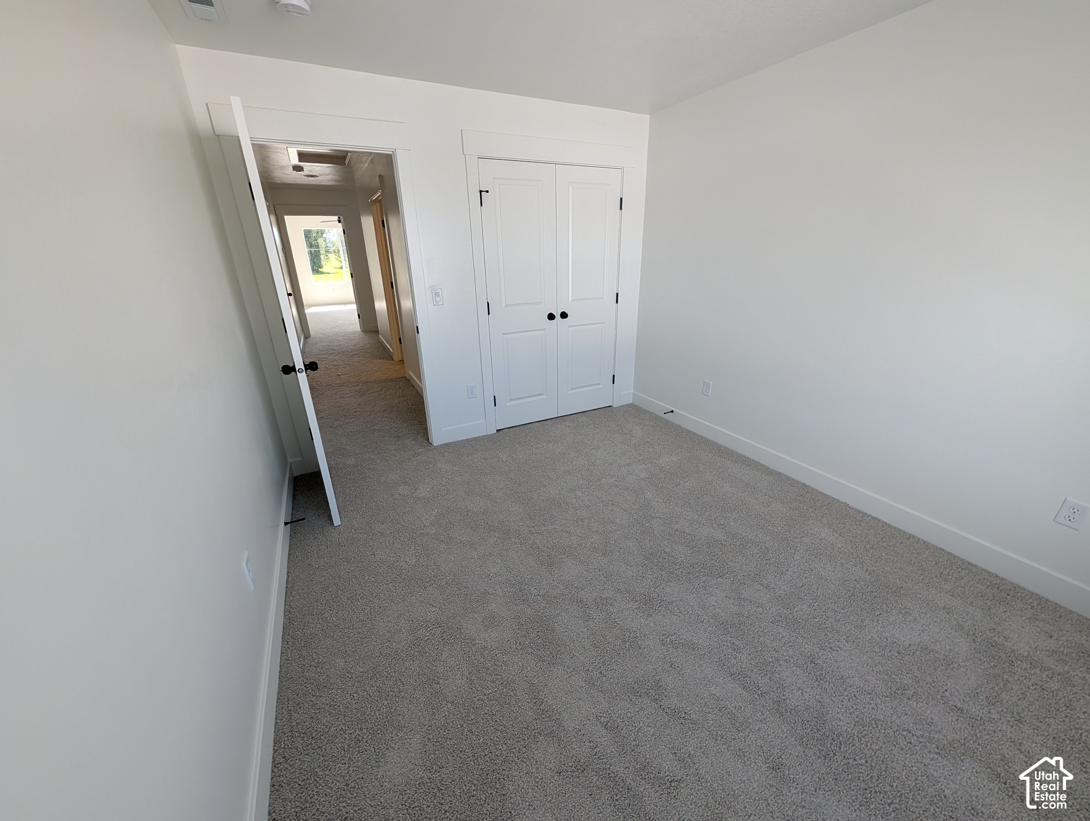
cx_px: 545
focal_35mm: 12
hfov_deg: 110.5
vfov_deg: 94.6
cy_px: 410
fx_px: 378
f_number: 1.7
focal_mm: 2.02
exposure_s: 1/500
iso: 91
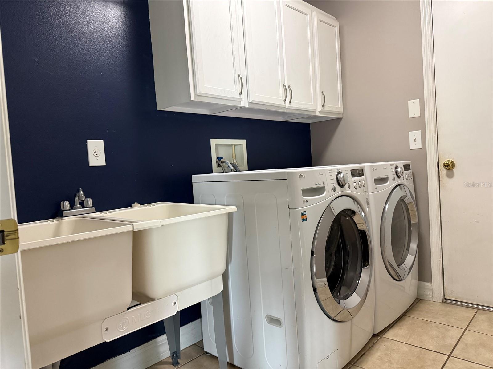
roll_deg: +4.1
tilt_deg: -2.1
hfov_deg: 71.6
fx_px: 342
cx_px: 246
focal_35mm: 24
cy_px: 184
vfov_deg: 56.8
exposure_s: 1/60
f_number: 1.78
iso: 640
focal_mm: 6.76
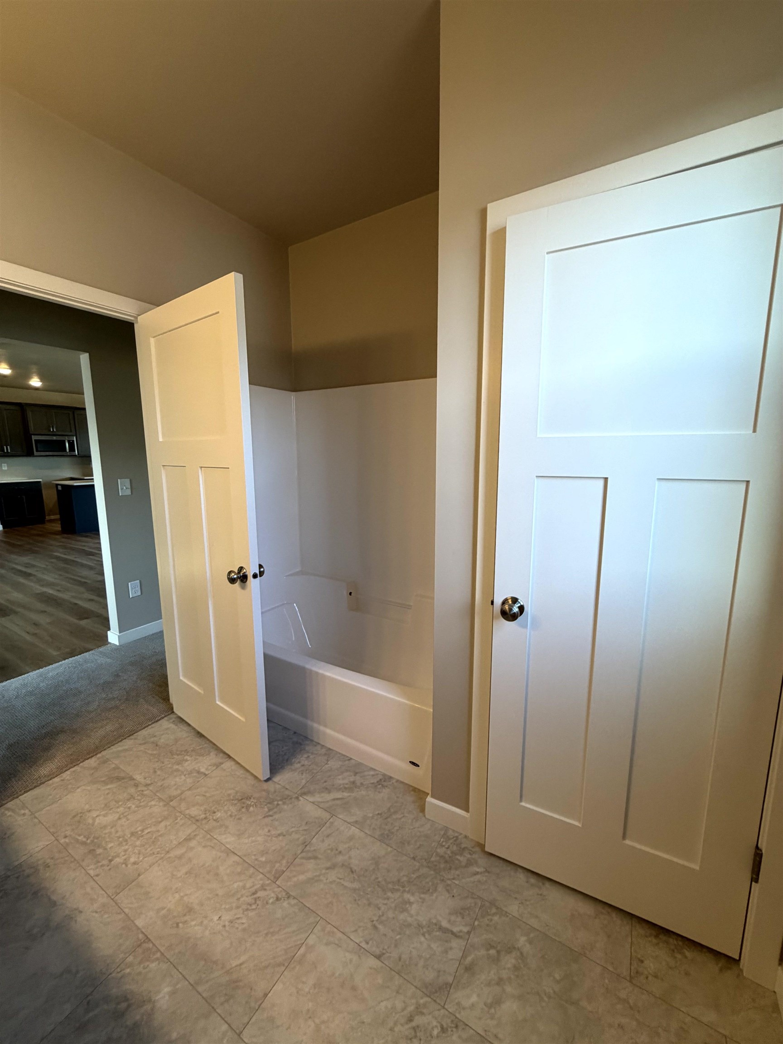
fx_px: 422
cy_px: 522
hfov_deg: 85.7
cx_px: 392
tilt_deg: -7.8
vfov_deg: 102.1
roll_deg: -0.2
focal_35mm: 14
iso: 200
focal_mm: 2.22
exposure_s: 1/120
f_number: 2.2
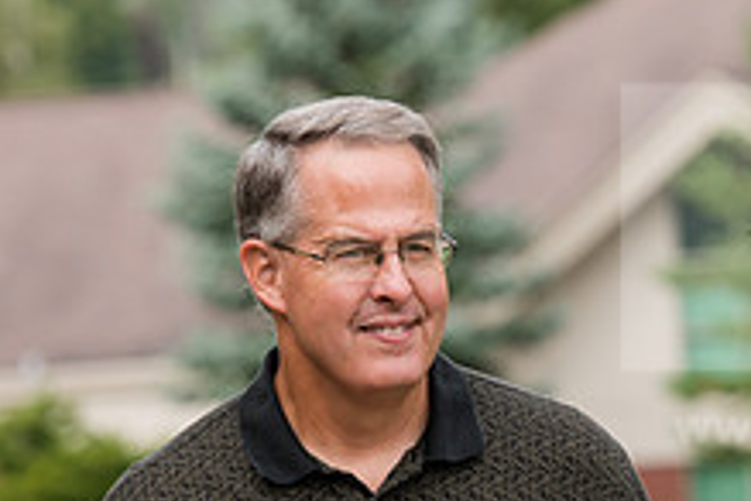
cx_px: 518
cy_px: 499
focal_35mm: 384
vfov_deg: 3.6
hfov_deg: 5.4
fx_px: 8010
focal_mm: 145
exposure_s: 1/320
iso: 200
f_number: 5.6
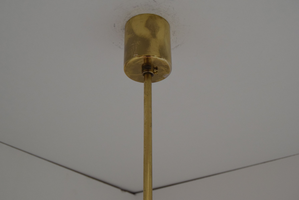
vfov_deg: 29.0
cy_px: 100
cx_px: 150
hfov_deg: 42.3
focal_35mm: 46
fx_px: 386
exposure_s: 1/200
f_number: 7.1
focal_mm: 31
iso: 1600
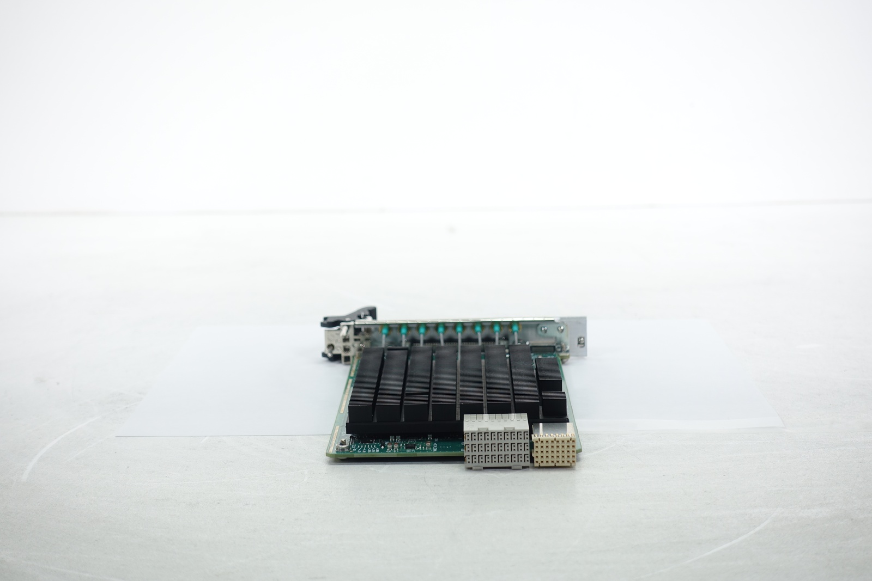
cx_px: 436
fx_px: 1696
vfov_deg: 19.5
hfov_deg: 28.8
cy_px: 290
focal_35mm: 70
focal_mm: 25.7
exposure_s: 1/80
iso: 125
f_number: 5
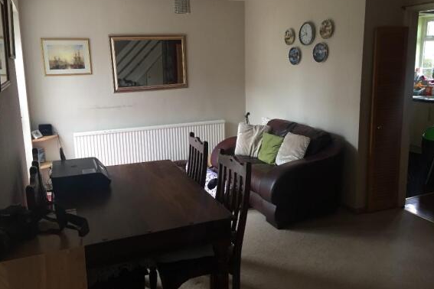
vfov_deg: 42.3
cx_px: 221
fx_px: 374
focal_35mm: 31
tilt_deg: -9.9
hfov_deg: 60.3
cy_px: 131
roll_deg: +0.7
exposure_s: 1/33
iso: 64
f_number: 2.2
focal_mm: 4.15
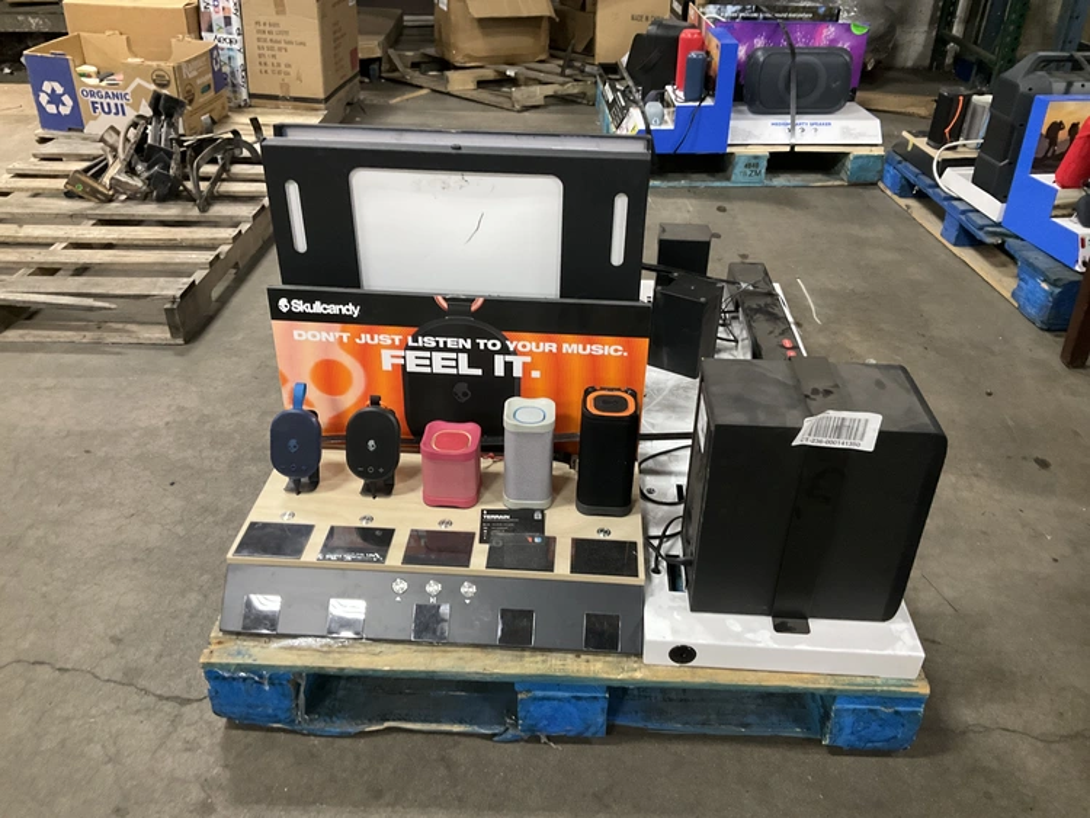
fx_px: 913
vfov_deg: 48.3
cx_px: 545
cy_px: 409
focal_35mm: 29
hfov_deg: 61.6
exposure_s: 1/40
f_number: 1.8
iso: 250
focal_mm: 3
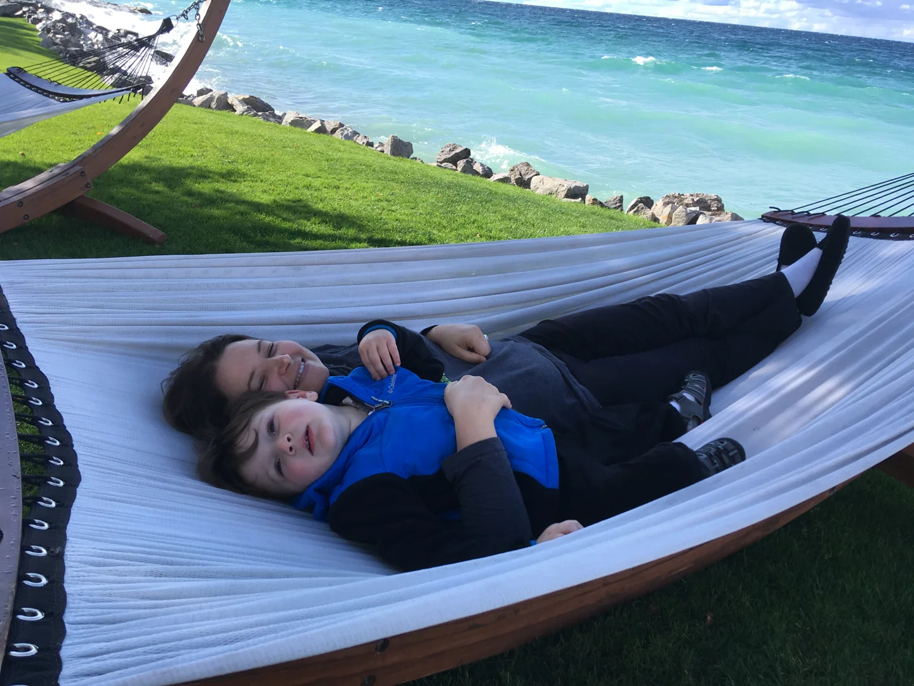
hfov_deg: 61.7
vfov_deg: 48.2
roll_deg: -6.1
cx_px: 457
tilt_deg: -25.7
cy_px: 343
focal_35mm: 29
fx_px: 766
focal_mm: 4.15
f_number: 2.2
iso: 25
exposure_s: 1/699
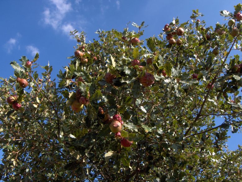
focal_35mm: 39
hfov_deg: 47.8
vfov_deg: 36.9
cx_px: 121
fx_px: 273
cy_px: 91
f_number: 4.8
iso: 100
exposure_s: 1/266
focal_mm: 8
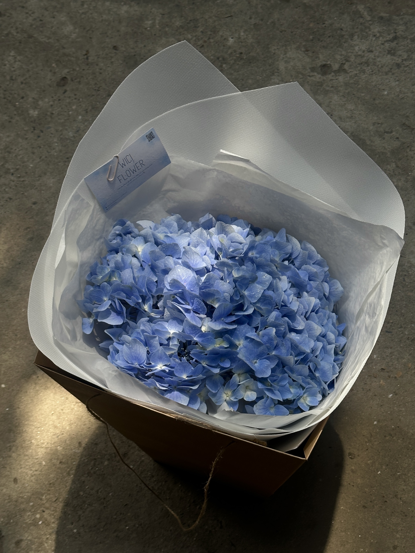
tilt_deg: -59.8
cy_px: 276
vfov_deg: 38.9
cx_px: 208
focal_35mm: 49
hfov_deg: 29.7
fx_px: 783
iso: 64
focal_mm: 6.86
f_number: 1.78
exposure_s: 1/1107
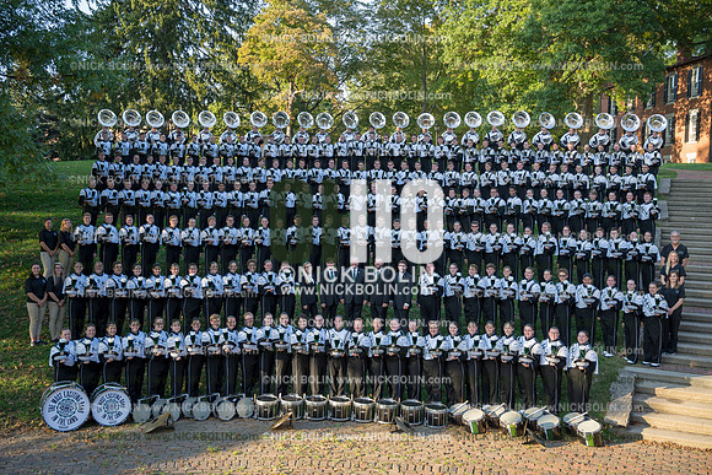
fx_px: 712
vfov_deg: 36.9
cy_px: 238
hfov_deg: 53.1
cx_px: 356
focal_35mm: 36
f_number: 4
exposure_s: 1/200
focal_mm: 36
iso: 125
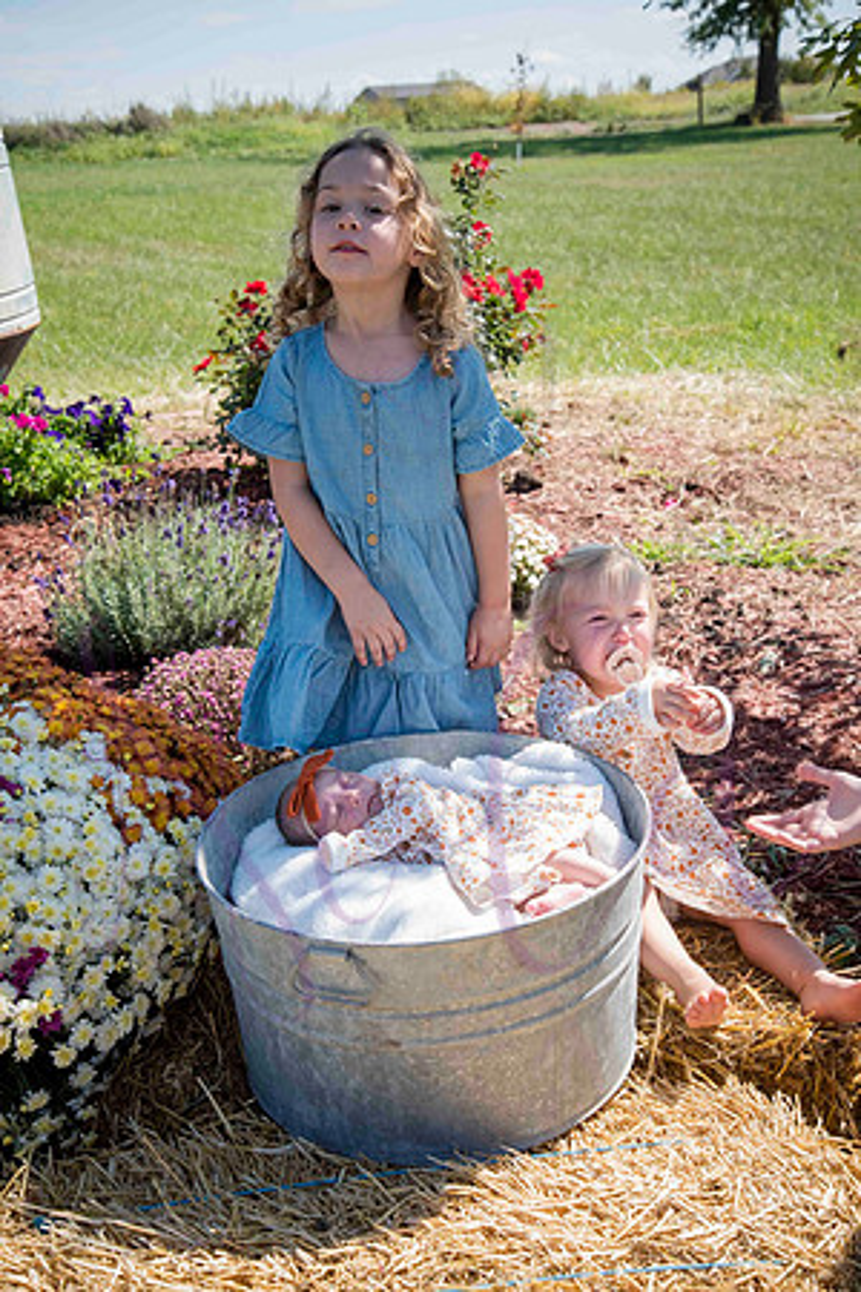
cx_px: 430
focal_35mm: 52
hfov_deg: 26.0
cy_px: 646
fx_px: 1865
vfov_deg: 38.2
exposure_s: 1/320
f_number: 9
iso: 400
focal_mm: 52
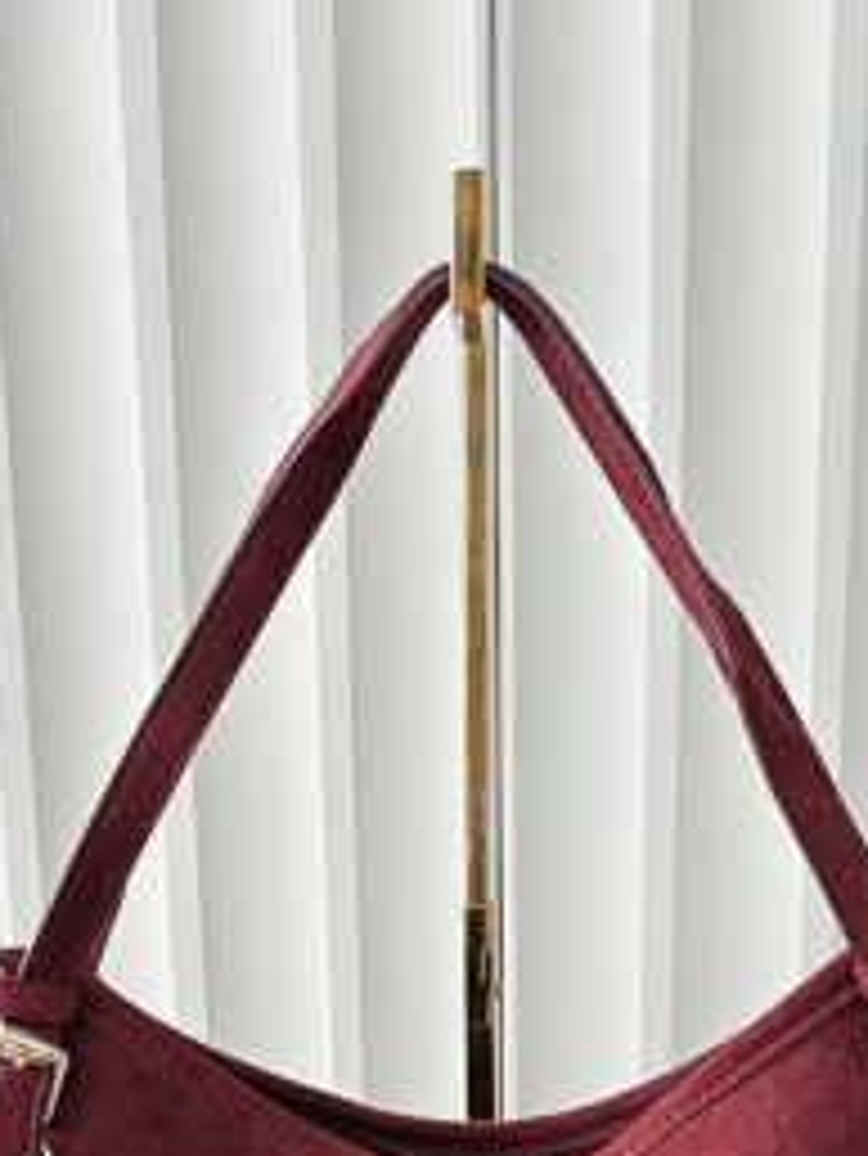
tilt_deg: -13.2
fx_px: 1804
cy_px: 1163
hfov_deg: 27.0
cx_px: 486
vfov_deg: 32.6
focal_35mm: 54
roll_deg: +0.1
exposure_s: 1/121
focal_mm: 5.96
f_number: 1.6
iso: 125
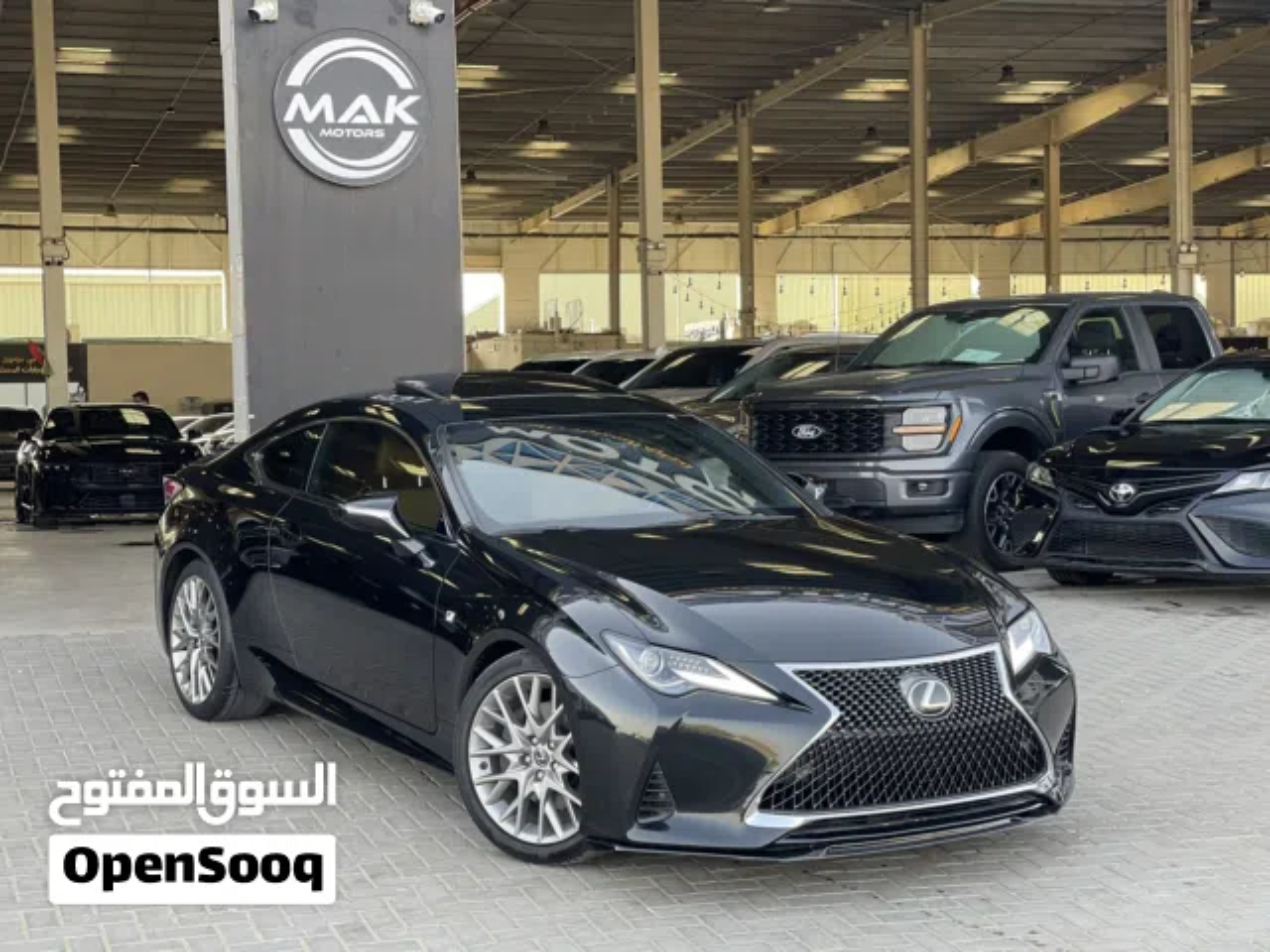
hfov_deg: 30.3
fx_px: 2348
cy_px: 476
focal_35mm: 64
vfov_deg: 22.9
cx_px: 635
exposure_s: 1/121
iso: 50
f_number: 2.2
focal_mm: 7.5
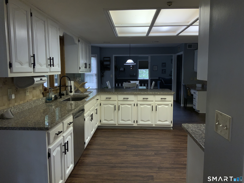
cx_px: 122
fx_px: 204
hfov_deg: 61.7
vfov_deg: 48.2
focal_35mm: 29
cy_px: 92
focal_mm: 3
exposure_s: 1/78
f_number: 1.8
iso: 16
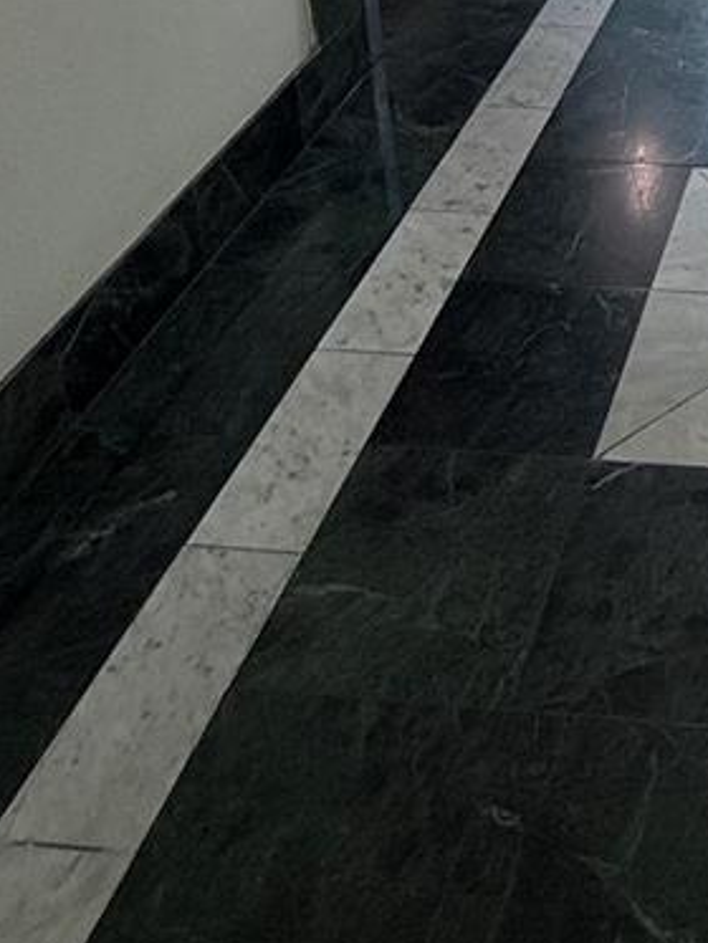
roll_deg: -0.6
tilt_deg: -12.5
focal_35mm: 45
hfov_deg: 27.8
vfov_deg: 31.3
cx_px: 872
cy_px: -316
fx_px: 1226
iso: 50
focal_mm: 2.22
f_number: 2.2
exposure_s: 1/293
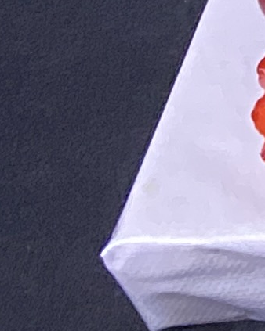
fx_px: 2374
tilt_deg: -39.4
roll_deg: -3.6
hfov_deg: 5.0
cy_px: -787
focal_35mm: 242
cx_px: 1373
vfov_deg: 6.9
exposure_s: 1/33
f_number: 1.8
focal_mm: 4.25
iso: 500
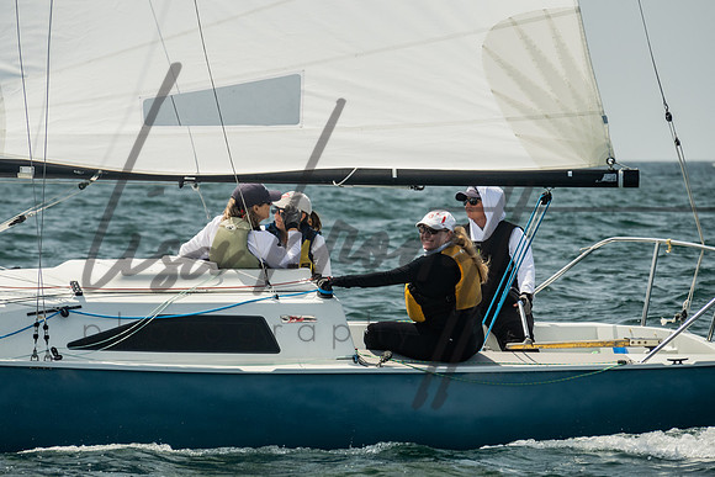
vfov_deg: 4.9
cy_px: 190
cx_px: 343
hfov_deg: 7.3
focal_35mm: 282
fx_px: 5605
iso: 320
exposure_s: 1/800
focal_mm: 200
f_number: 6.3
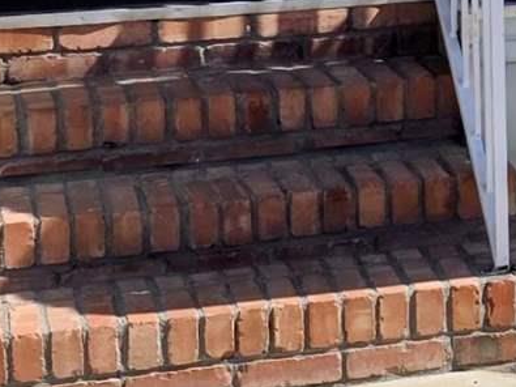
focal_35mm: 179
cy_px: -258
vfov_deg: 8.1
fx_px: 2667
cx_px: 836
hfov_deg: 10.6
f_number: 1.7
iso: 64
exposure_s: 1/7944
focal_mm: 6.3
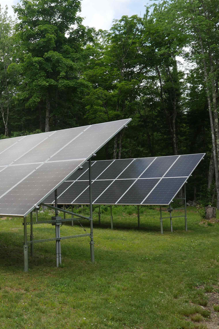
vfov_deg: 43.6
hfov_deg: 28.3
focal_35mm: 45
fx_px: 411
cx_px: 9
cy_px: 164
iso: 200
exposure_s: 1/320
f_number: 5
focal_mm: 16
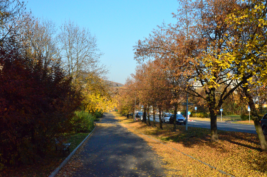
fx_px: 311
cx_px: 134
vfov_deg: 31.8
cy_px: 88
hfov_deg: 46.5
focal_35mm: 42
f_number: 16
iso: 6400
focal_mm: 28
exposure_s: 1/1000
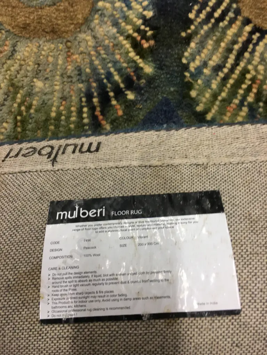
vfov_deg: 61.7
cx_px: 134
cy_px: 178
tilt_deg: -83.8
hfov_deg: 48.2
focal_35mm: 29
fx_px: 298
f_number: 2.2
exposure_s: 1/33
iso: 50
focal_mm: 4.15
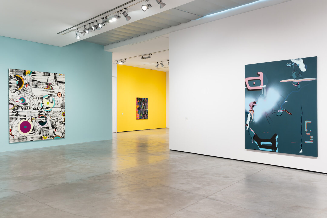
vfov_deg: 37.9
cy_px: 109
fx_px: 318
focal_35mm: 35
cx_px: 164
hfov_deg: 54.4
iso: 100
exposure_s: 1/1.43
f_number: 9.5
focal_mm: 35
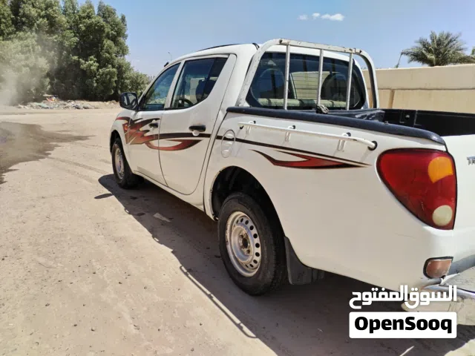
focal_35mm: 29
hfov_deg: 61.7
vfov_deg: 48.2
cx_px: 238
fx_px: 398
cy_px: 178
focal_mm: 4.75
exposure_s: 1/1442
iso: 100
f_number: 1.8
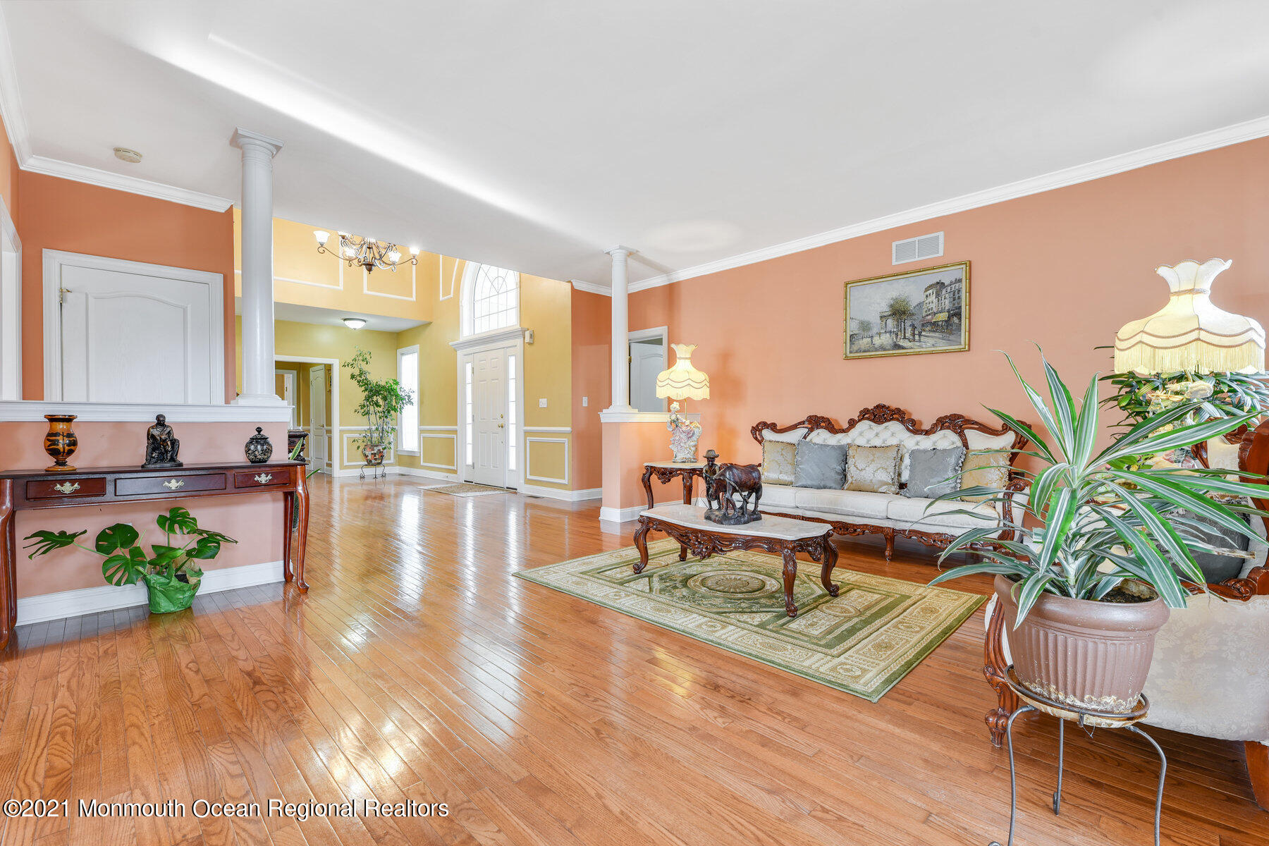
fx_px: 564
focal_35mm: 16
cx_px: 634
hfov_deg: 96.7
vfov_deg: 73.7
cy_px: 423
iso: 320
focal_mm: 16
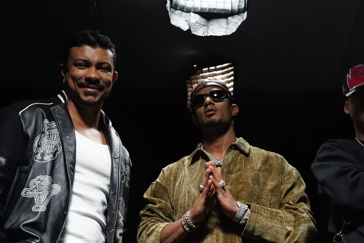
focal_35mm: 48
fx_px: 485
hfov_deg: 40.8
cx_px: 230
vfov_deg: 28.0
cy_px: 152
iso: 4000
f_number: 4
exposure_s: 1/125
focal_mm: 35
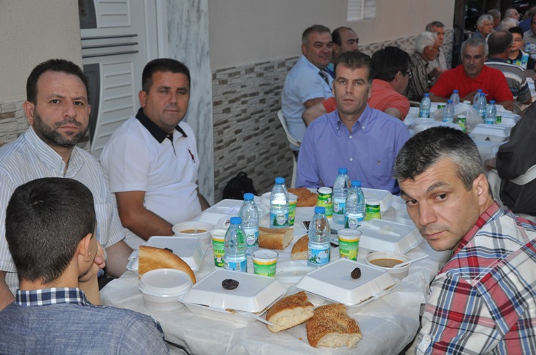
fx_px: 714
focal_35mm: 48
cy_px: 178
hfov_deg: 41.2
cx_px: 268
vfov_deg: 28.0
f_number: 4.2
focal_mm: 32
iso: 800
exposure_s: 1/60
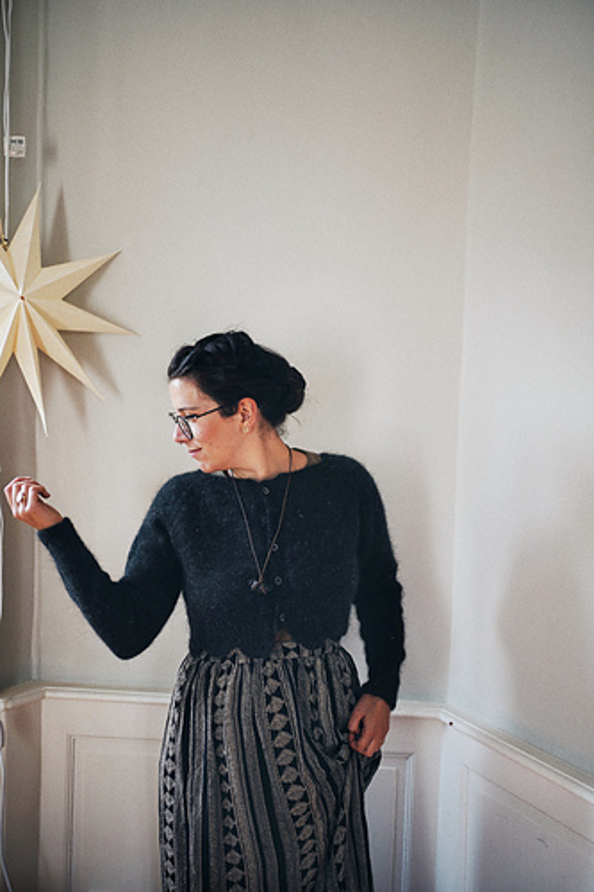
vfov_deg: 54.5
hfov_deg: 37.8
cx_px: 297
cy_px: 446
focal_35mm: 35
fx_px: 867
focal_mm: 35
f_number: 1.8
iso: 125
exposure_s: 1/125
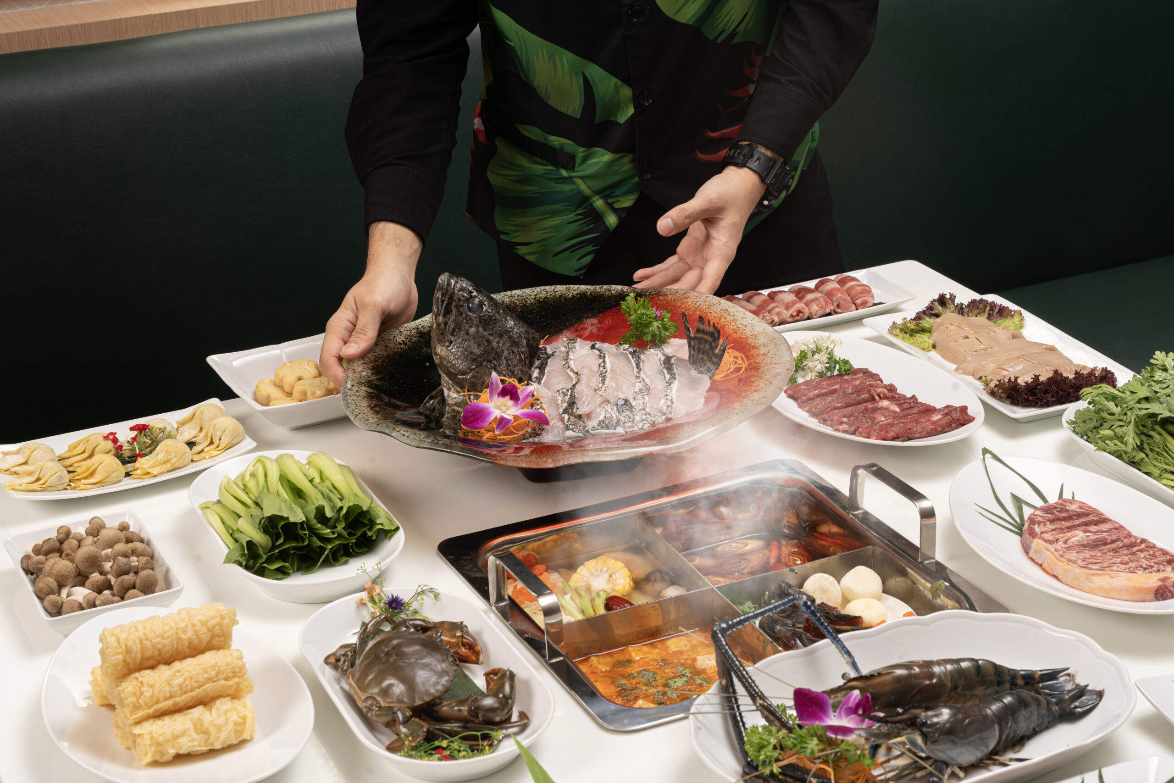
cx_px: 587
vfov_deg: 19.5
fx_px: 2283
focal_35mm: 70
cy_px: 392
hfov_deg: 28.8
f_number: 13
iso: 125
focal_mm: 70
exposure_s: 1/100
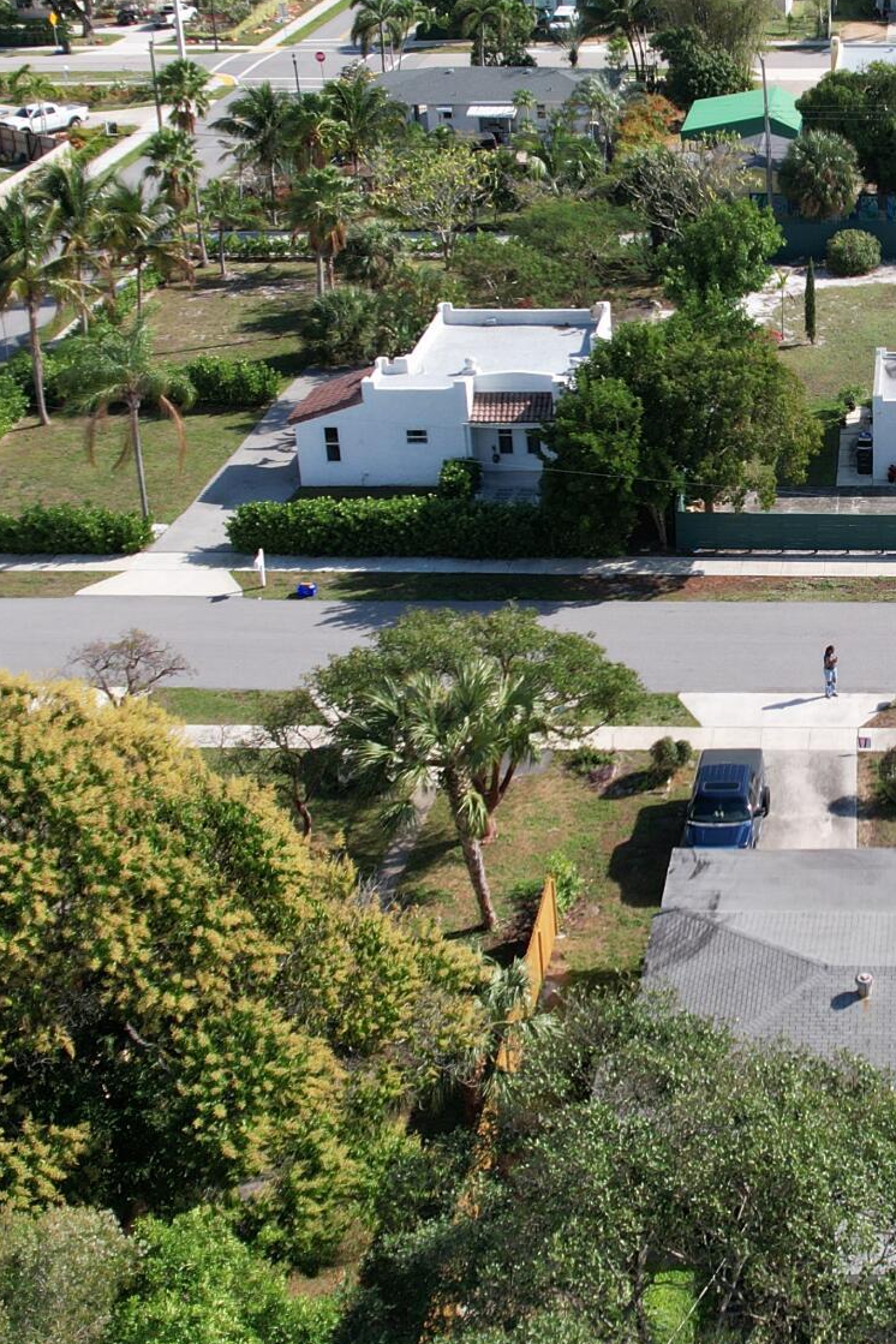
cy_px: 543
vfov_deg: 33.8
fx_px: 2202
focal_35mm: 59
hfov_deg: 22.2
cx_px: 892
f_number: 2.8
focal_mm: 8.38
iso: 100
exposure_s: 1/1500
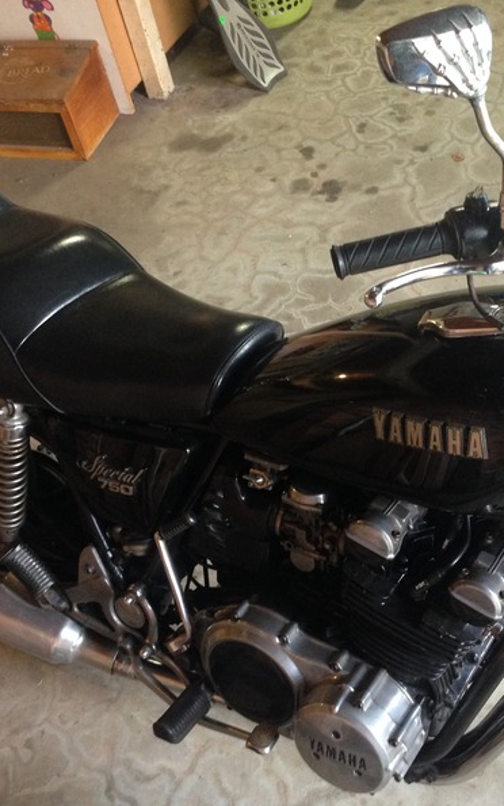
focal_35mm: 47
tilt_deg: -46.3
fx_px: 1033
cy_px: 402
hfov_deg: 27.3
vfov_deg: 42.6
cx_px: 314
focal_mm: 4.12
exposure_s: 1/20
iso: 250
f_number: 2.4
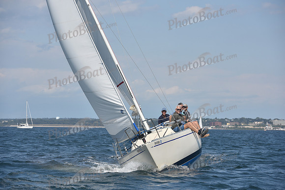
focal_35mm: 135
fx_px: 1069
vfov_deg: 10.2
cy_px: 95
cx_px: 142
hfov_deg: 15.2
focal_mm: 135
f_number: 6.3
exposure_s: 1/1000
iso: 250
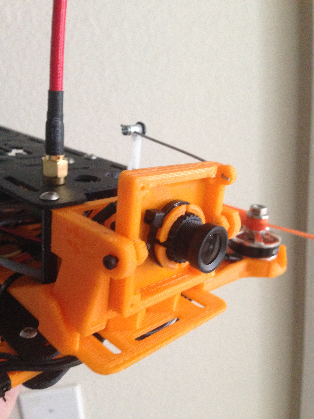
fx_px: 399
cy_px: 210
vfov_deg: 55.4
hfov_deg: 42.9
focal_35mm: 33
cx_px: 157
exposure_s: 1/15
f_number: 2.4
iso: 400
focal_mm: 4.12
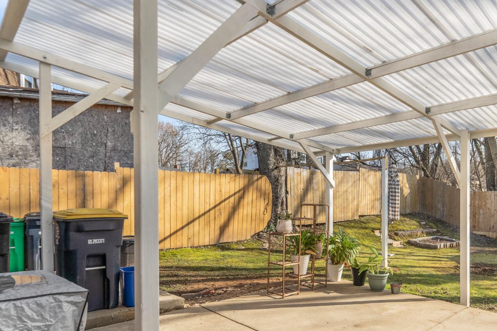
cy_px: 213
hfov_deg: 74.9
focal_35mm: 23
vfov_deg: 54.3
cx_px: 308
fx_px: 317
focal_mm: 14
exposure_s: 1/1600
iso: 500
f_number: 8
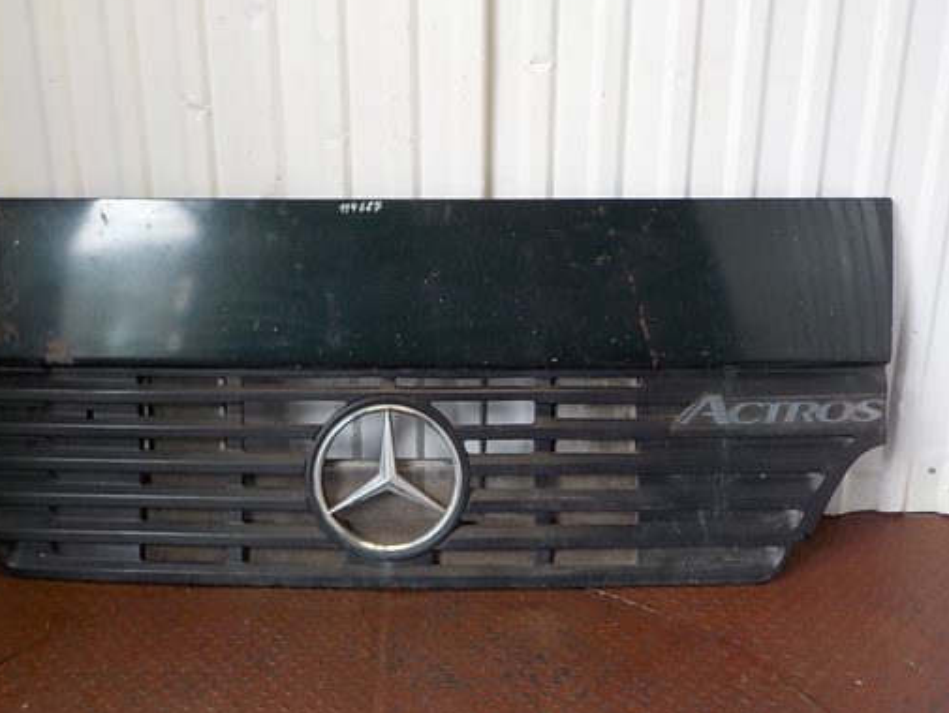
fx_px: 1042
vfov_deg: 37.7
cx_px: 410
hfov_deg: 48.8
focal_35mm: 38
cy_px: 361
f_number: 3.3
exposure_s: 1/40
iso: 125
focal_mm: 4.1
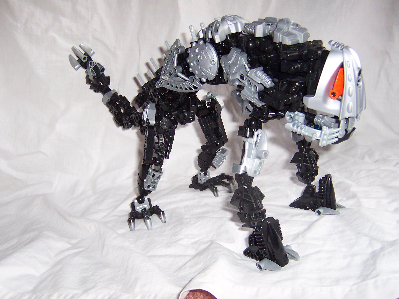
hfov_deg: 51.4
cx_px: 200
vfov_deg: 39.7
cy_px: 150
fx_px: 415
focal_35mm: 36
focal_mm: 5.6
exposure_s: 1/60
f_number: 2.8
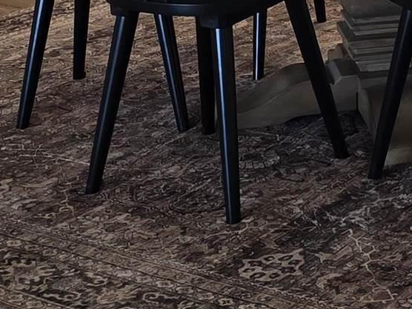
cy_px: -216
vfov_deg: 11.0
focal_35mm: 127
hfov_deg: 15.0
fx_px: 1512
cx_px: 481
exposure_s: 1/120
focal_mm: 6.3
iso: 160
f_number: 1.7
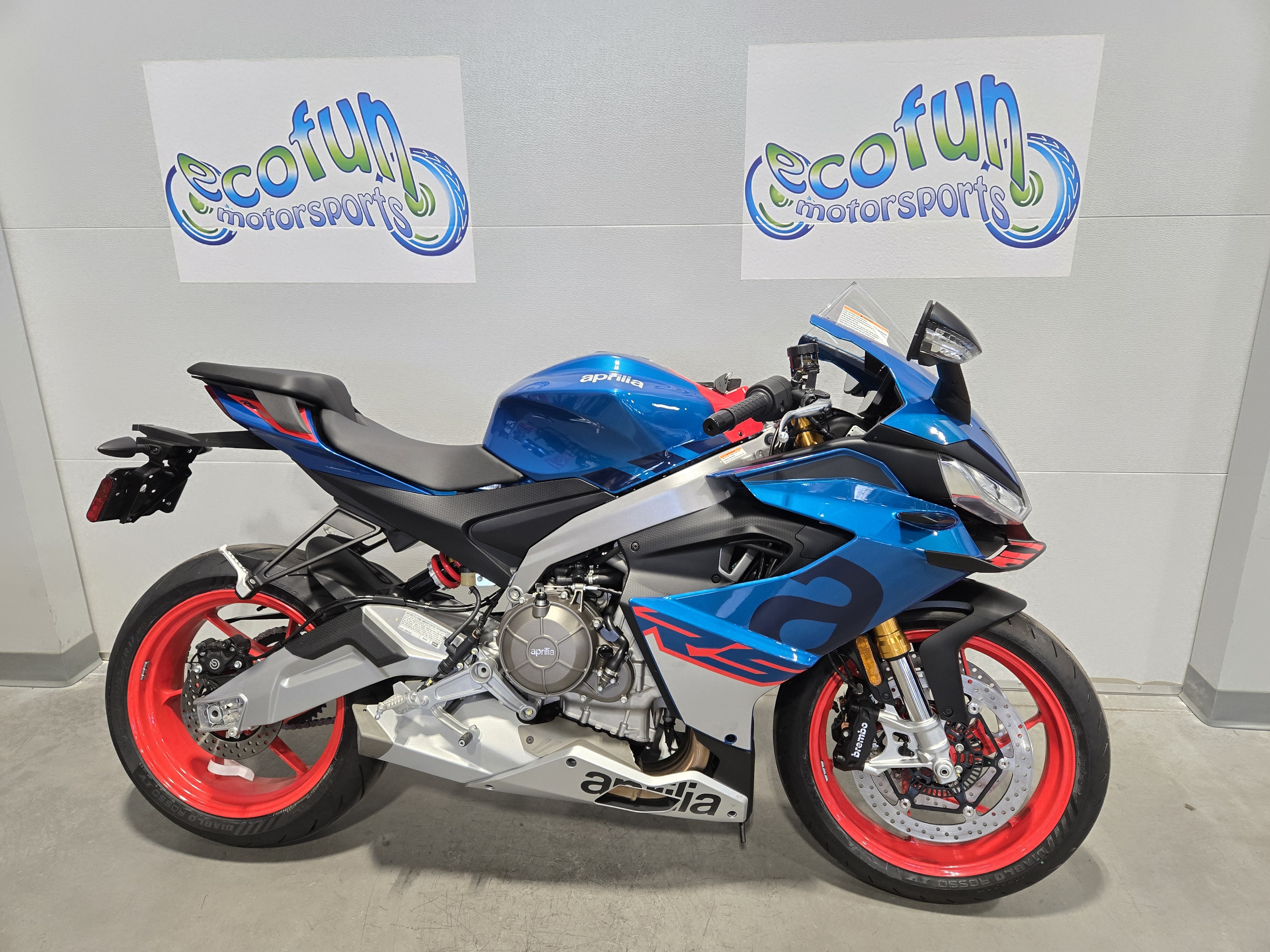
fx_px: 844
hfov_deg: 73.9
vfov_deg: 58.9
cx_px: 635
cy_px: 476
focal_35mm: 23
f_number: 1.8
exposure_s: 1/120
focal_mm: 5.4
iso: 320
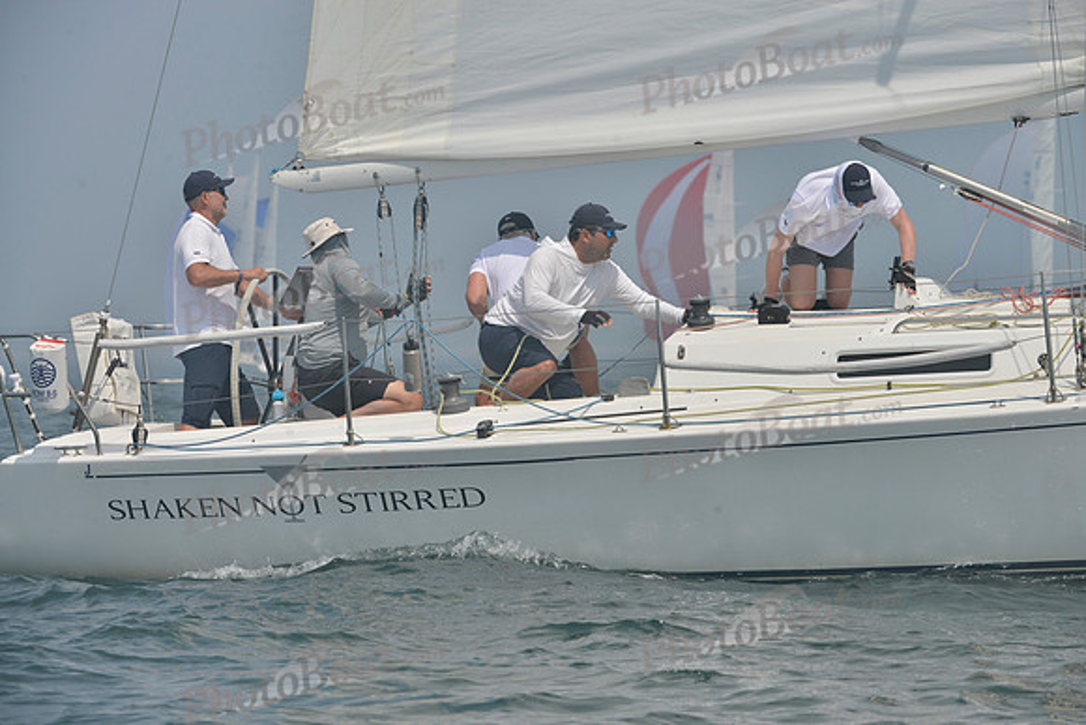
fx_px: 7241
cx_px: 543
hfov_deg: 8.6
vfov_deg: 5.7
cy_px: 362
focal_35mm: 240
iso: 280
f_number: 9
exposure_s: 1/1000
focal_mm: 240
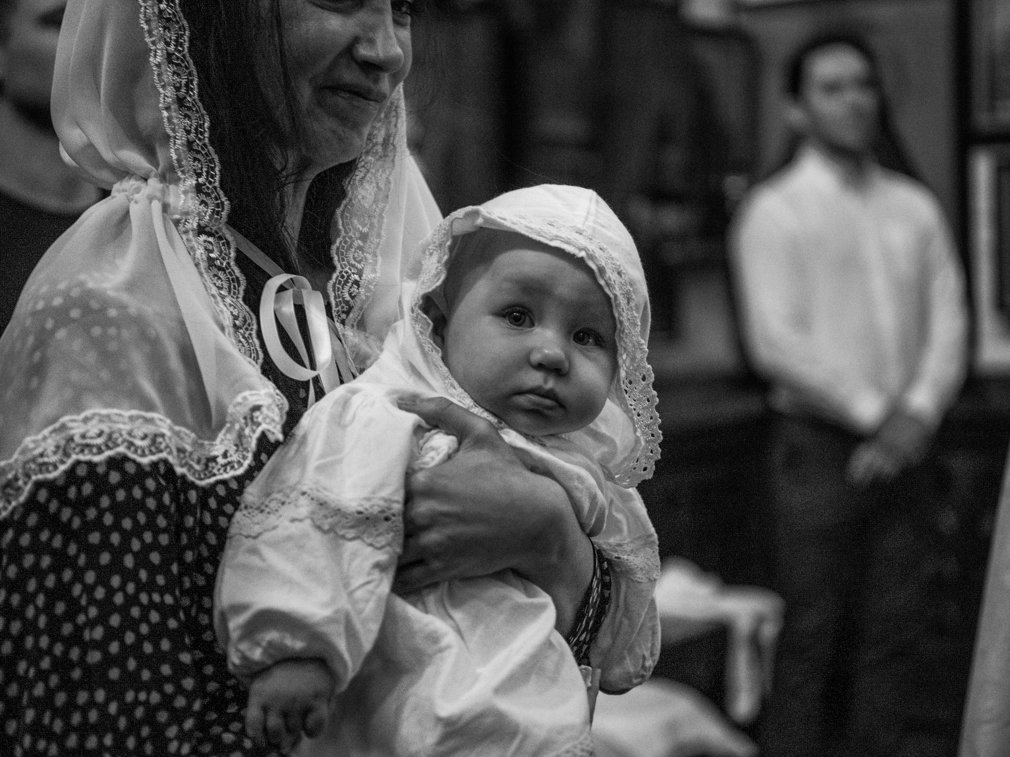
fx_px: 2217
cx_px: 524
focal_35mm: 76
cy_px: 379
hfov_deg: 25.7
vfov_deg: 19.4
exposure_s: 1/200
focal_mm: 70
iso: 2500
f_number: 3.2
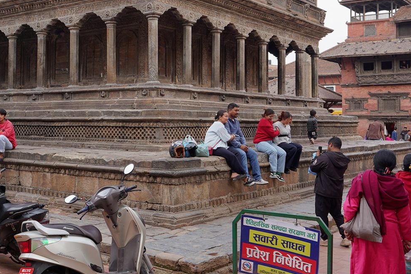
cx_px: 149
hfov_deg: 40.0
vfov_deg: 27.4
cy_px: 100
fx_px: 559
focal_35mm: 49
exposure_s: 1/100
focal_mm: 24
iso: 100
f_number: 7.1
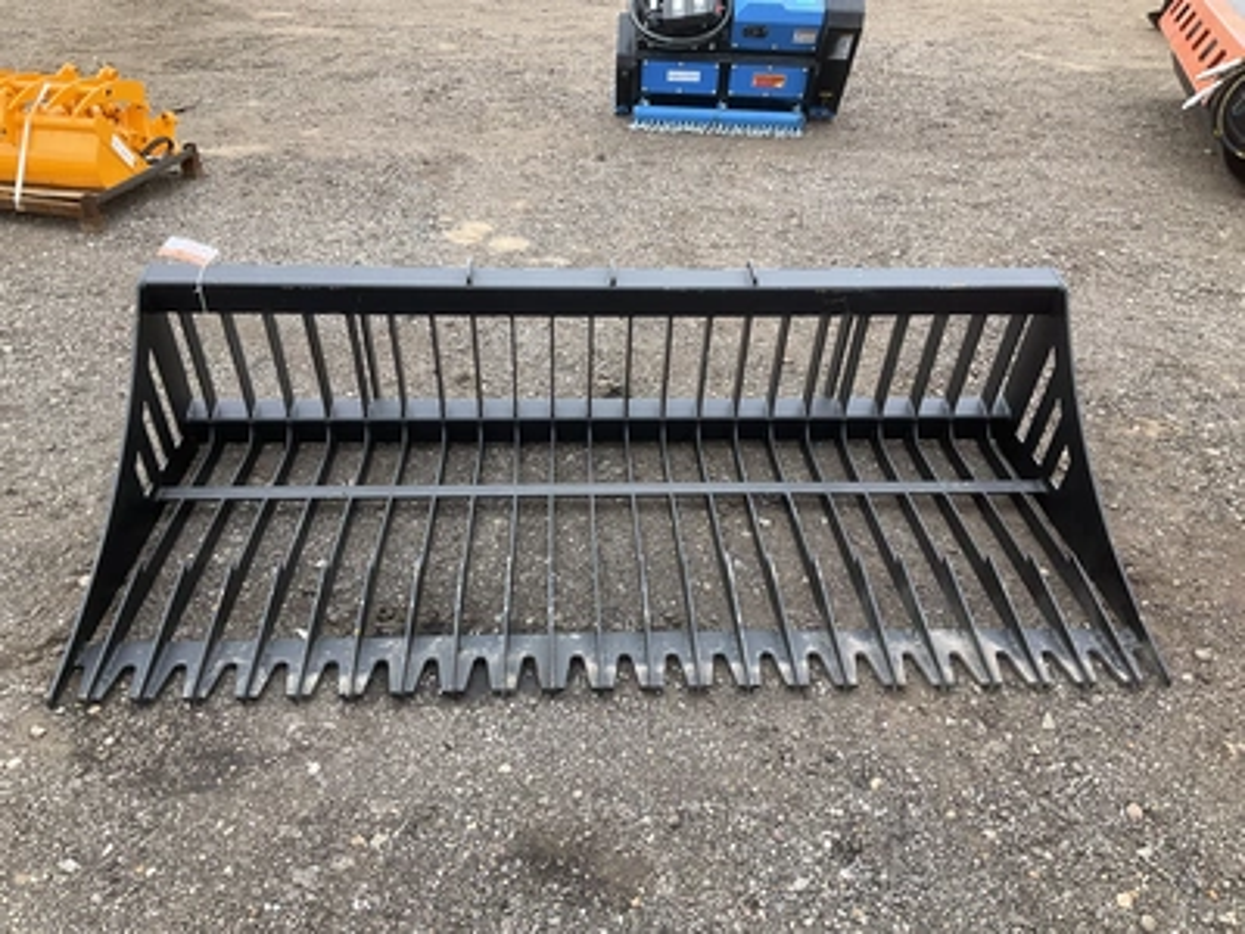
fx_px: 1043
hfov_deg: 61.7
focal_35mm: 29
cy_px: 467
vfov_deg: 48.2
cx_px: 622
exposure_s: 1/353
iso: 25
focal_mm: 3
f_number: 1.8
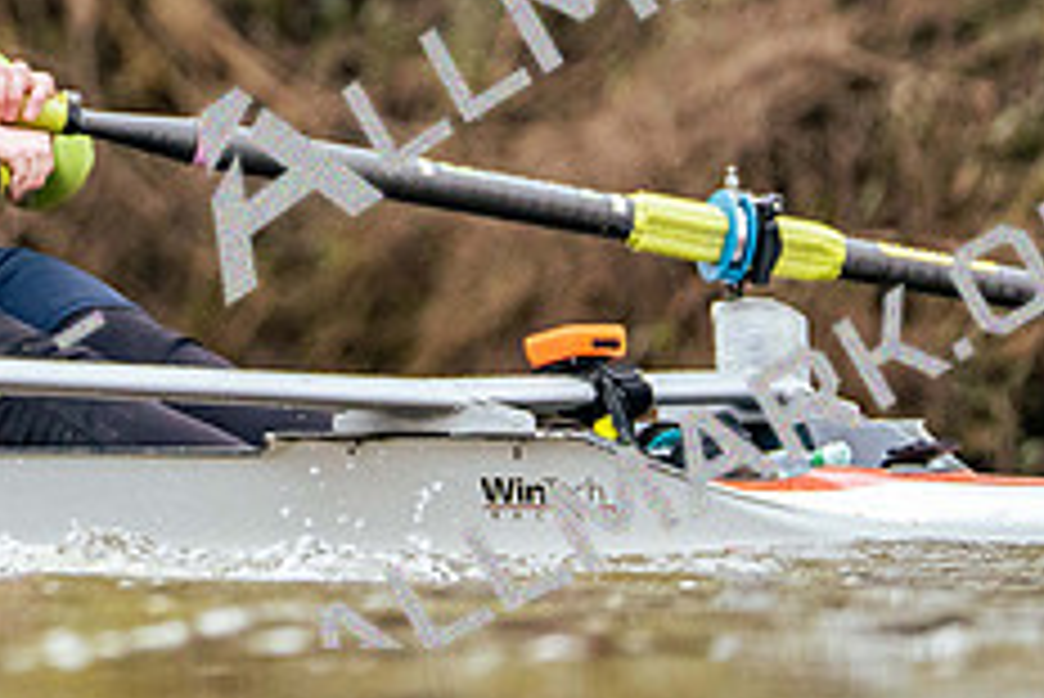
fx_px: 33079
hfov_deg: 1.8
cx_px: -184
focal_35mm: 1140
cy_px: -124
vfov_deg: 1.2
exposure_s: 1/1600
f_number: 6.3
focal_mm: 456
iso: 5000
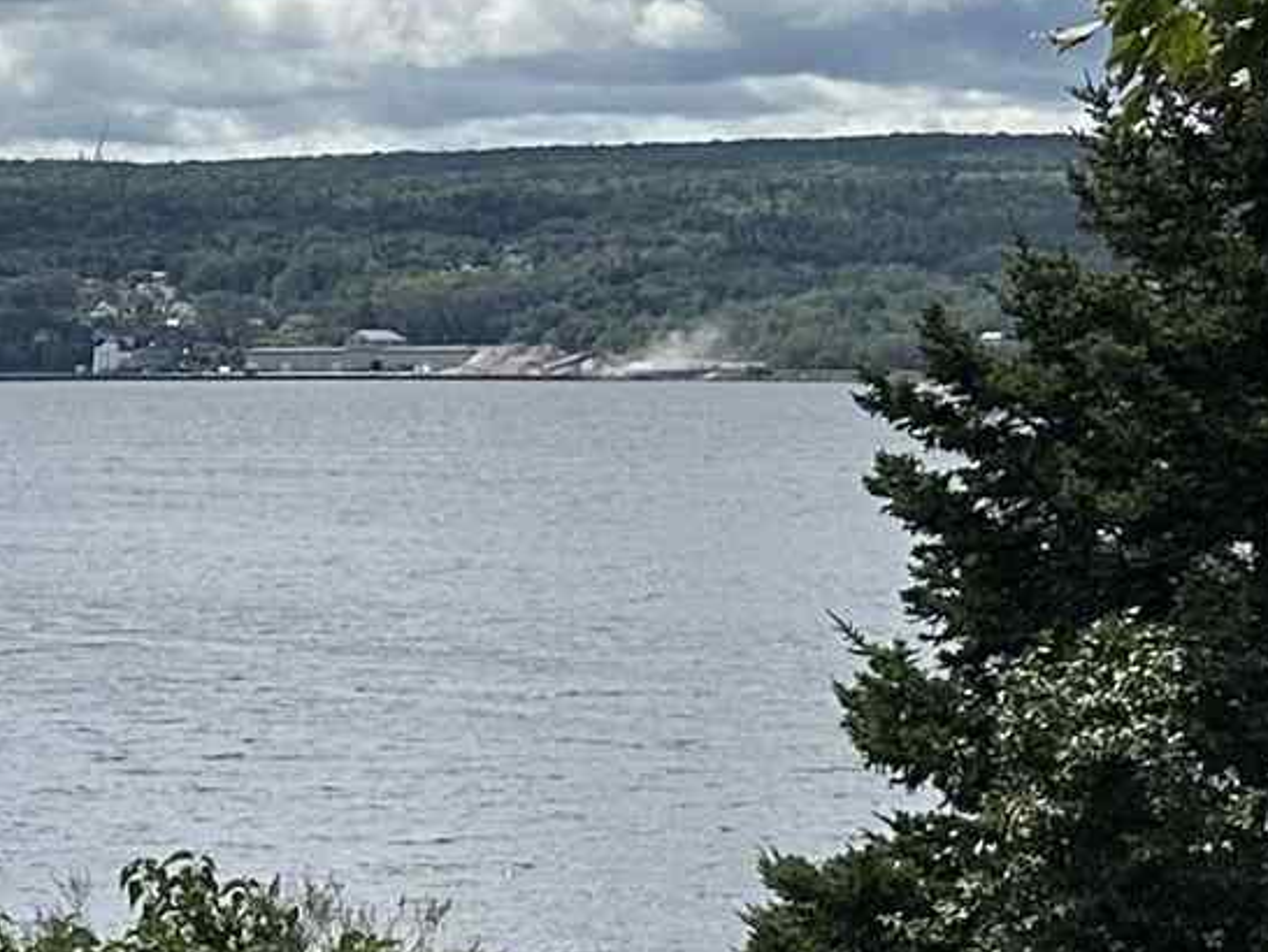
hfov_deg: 12.7
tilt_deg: -10.9
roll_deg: -0.2
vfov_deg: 10.6
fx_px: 4947
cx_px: -1303
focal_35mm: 135
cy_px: 1386
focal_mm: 6.86
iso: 80
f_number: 1.78
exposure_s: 1/8929
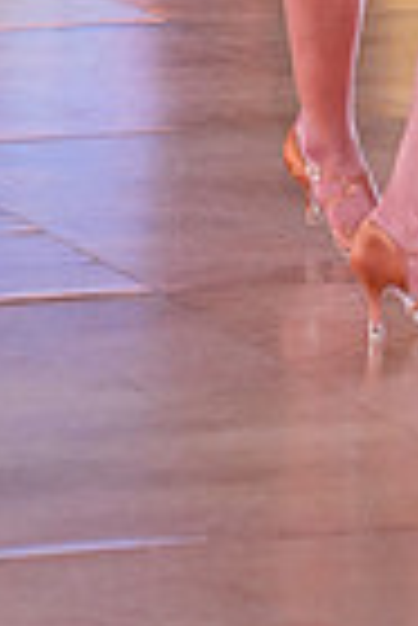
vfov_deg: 9.4
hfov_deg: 6.4
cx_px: 753
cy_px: -464
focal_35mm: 209
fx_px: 3631
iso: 2500
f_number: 4
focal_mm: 50
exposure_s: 1/500
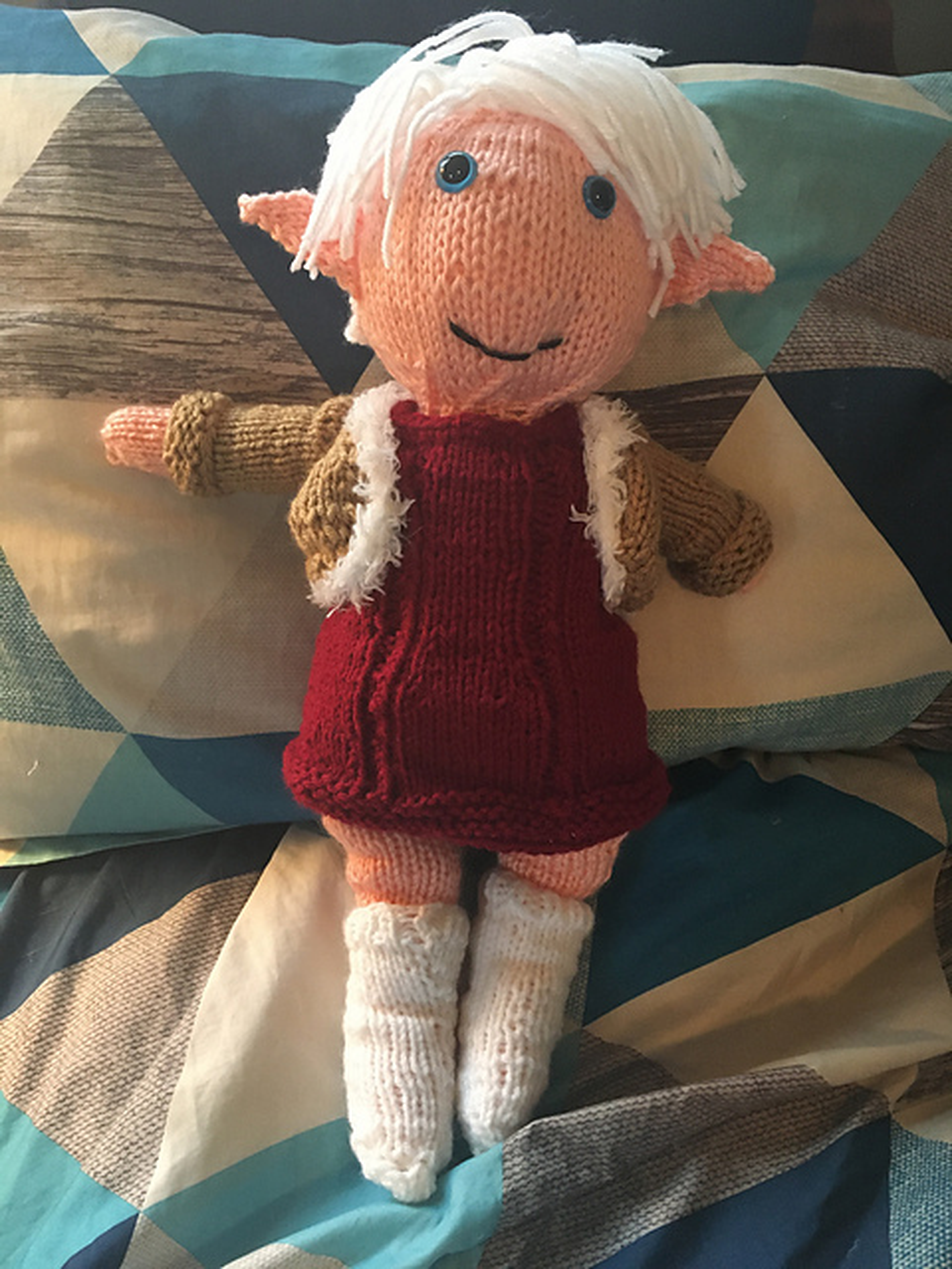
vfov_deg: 61.7
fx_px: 1063
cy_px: 634
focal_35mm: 29
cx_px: 476
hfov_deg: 48.2
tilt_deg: -45.8
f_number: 2.2
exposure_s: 1/30
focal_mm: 4.15
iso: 200
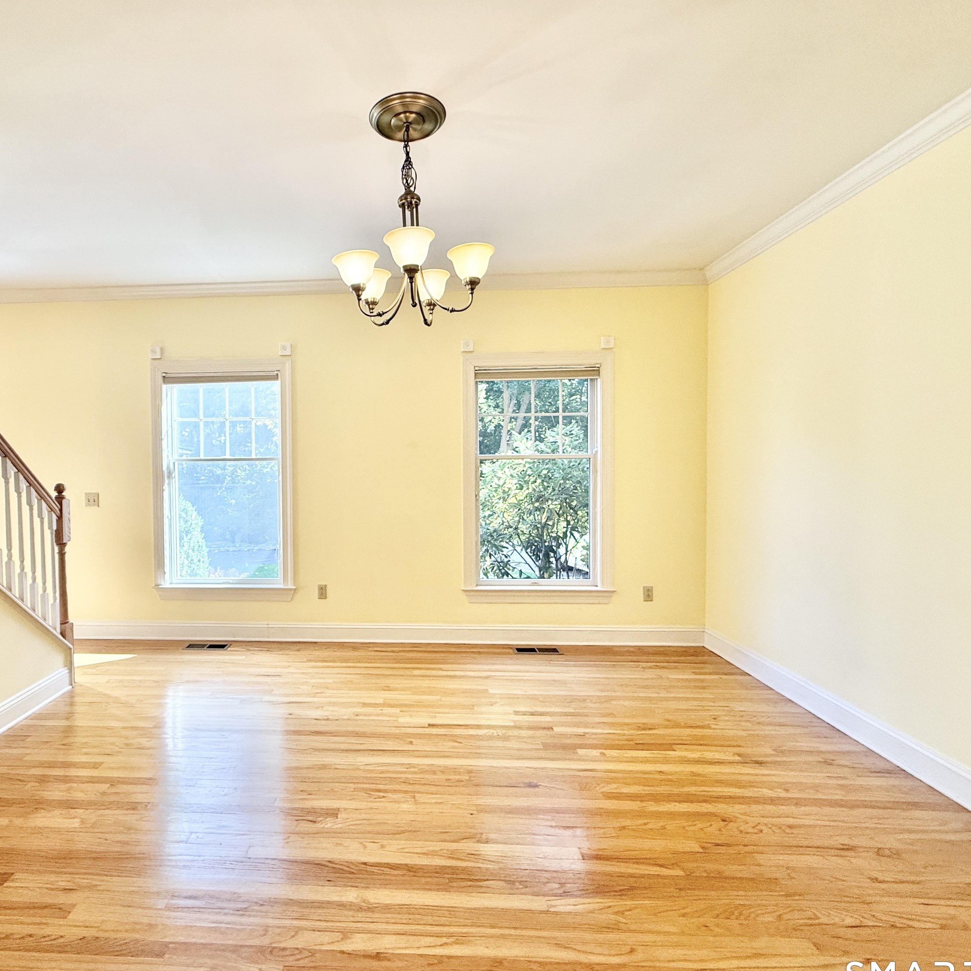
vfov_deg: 84.0
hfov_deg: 82.7
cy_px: 496
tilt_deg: -2.2
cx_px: 377
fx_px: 540
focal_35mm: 17
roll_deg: +0.4
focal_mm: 2.22
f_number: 2.2
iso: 125
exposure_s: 1/120
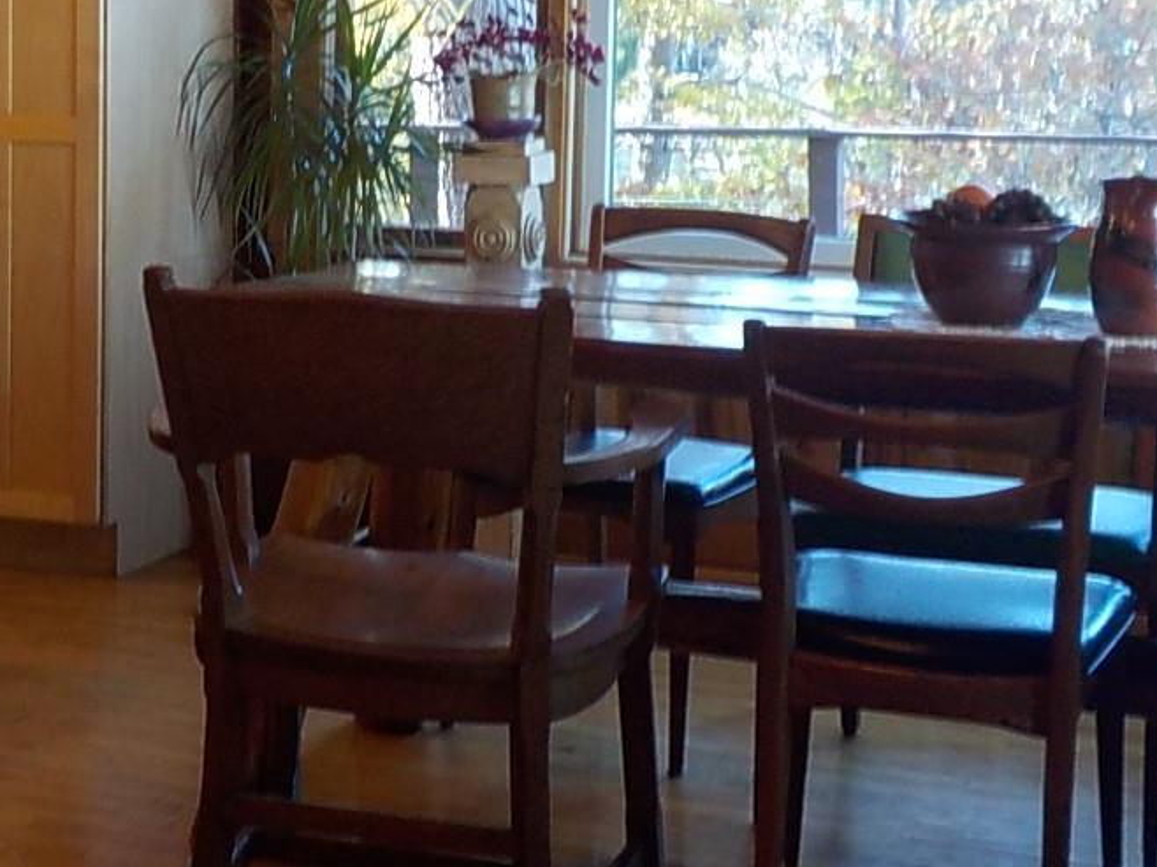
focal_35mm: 73
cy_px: 121
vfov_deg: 19.8
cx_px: 225
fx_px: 2439
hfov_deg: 26.2
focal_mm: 4.1
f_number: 3.3
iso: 180
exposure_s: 1/30
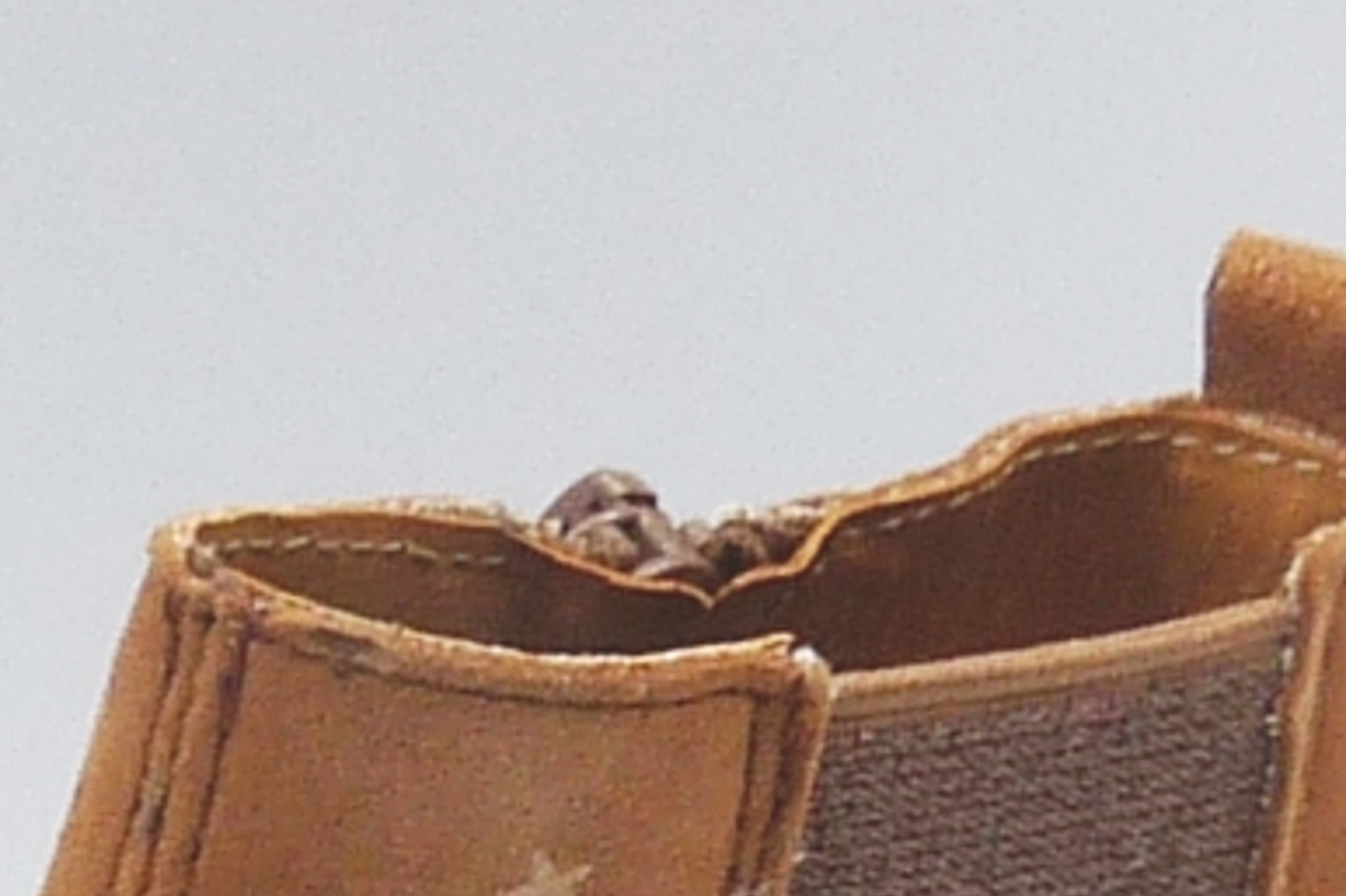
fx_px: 8222
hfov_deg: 9.3
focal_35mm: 220
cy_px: 1457
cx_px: -38
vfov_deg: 6.1
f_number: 4.5
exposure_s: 1/200
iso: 100
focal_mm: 5.1
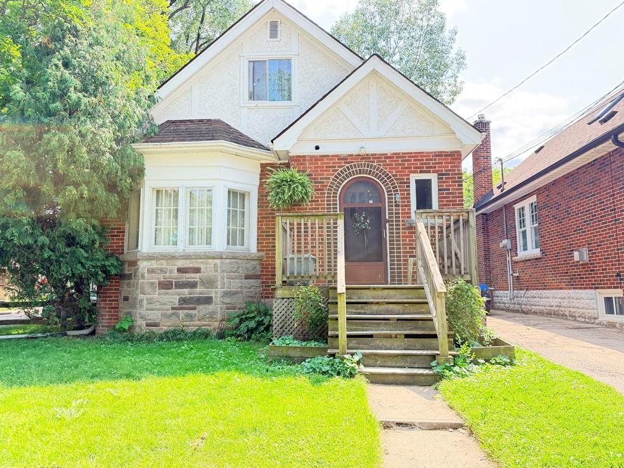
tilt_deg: +6.7
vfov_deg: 54.9
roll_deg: +0.8
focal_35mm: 25
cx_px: 315
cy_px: 231
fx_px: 451
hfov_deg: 69.4
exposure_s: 1/507
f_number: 1.78
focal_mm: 6.76
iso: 100
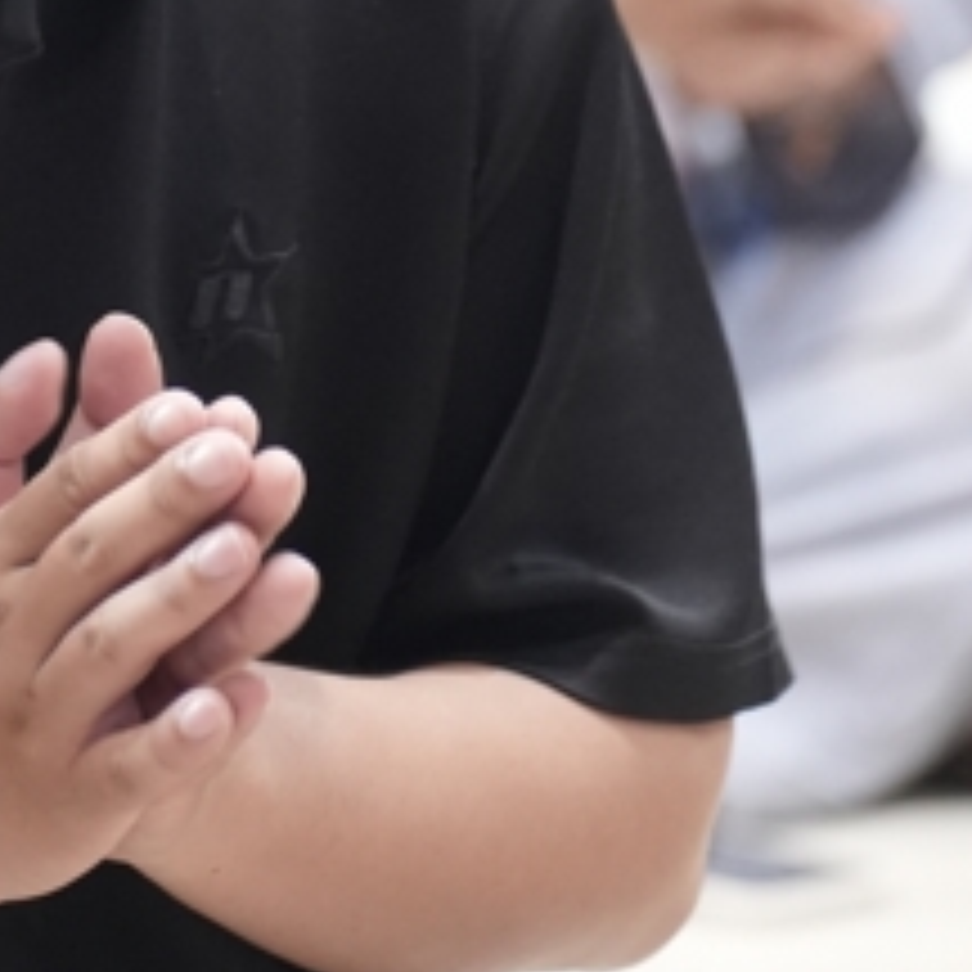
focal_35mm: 495
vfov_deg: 3.5
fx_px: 15725
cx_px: -45
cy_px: -115
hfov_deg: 3.5
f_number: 2.8
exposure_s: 1/160
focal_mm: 129
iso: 4000
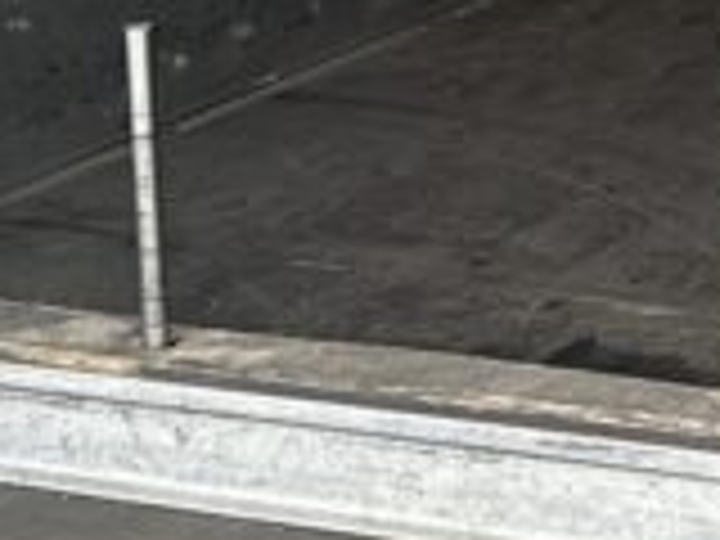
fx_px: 3203
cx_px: 932
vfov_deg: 9.1
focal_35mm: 154
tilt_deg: -1.8
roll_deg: -0.6
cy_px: -544
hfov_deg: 12.4
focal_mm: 6.86
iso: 250
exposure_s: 1/100
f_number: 1.78
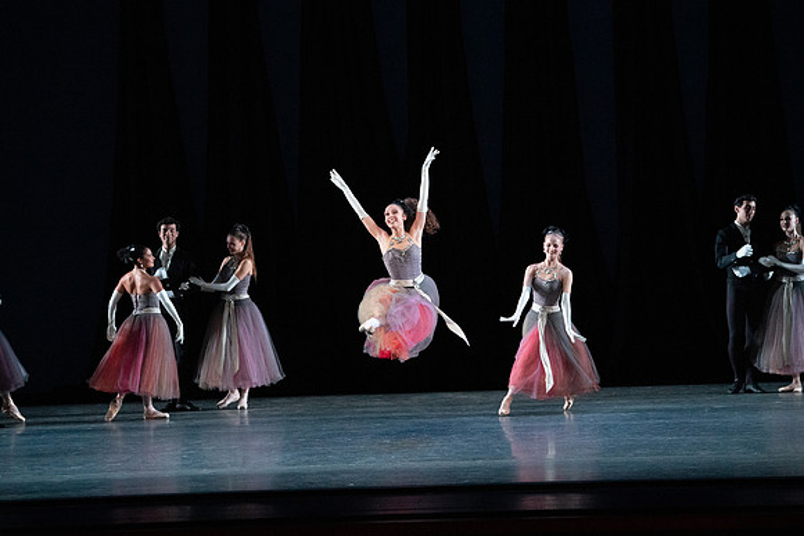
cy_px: 268
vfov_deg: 9.3
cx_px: 402
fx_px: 3284
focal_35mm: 147
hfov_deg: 14.0
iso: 20000
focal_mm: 147
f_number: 5.6
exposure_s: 1/400
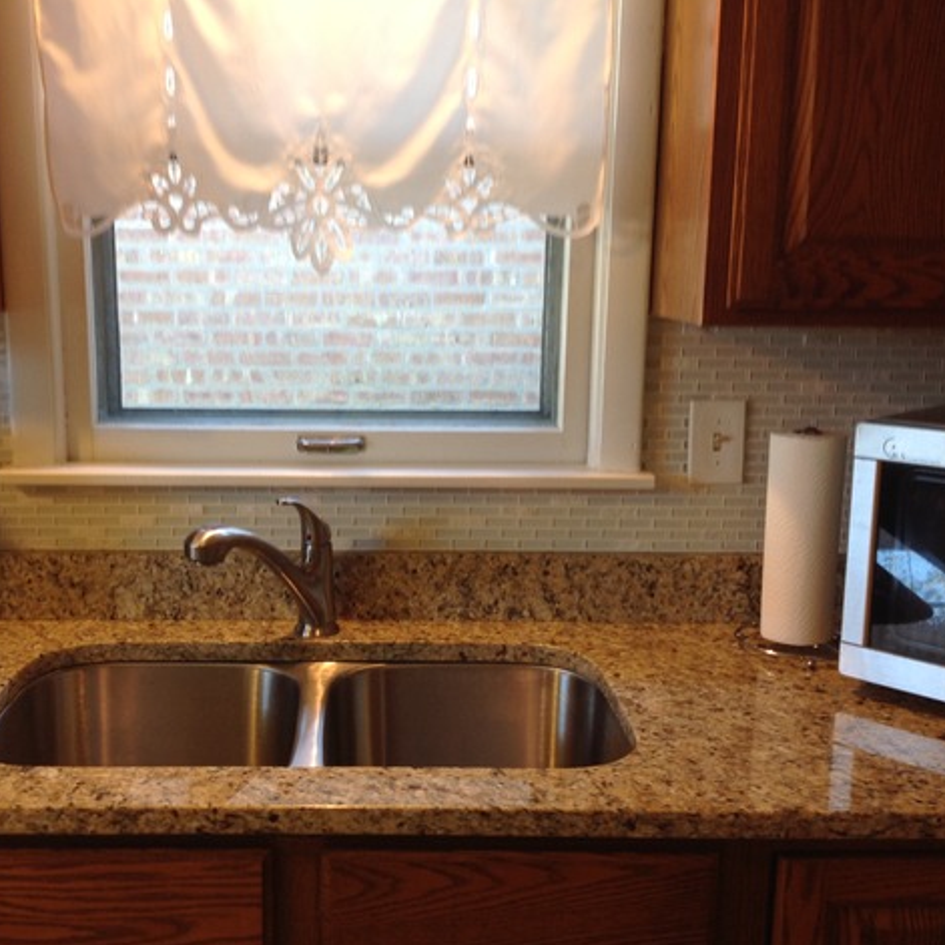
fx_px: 1297
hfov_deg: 39.8
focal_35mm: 42
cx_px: 363
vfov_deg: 40.0
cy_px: 474
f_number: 2.4
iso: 50
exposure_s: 1/20
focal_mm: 4.28
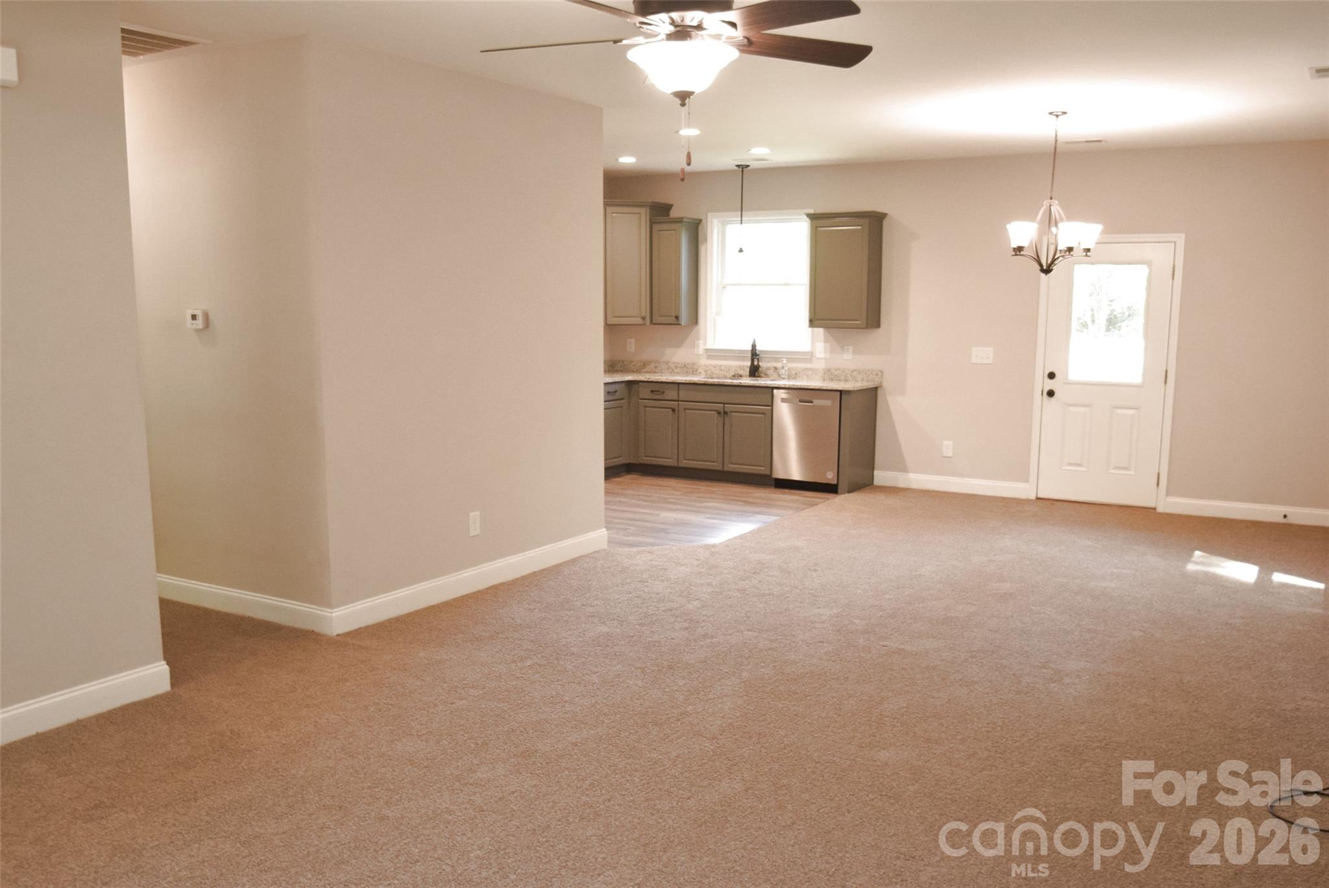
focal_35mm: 28
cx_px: 664
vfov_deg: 45.7
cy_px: 444
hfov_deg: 64.5
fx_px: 1053
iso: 1000
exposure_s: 1/60
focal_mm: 19
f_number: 4.2
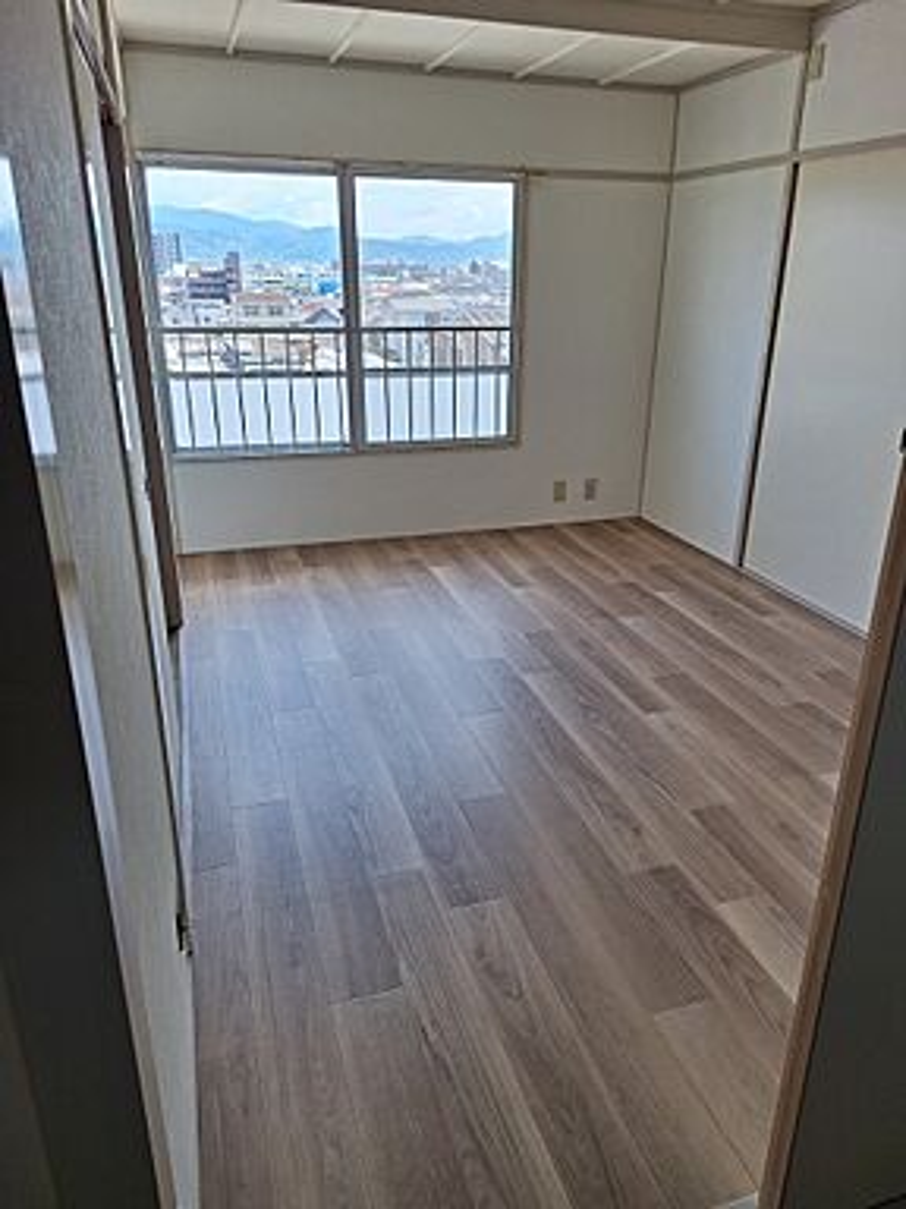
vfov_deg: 73.9
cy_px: 604
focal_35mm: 23
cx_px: 453
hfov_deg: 58.9
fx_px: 803
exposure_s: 1/336
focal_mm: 5.54
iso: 40
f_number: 1.8
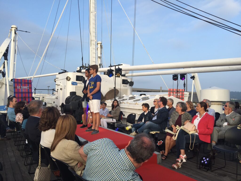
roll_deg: -1.5
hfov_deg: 61.7
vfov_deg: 48.2
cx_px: 120
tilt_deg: +3.7
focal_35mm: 29
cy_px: 90
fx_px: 202
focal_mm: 4.15
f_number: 2.2
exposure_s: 1/682
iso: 32
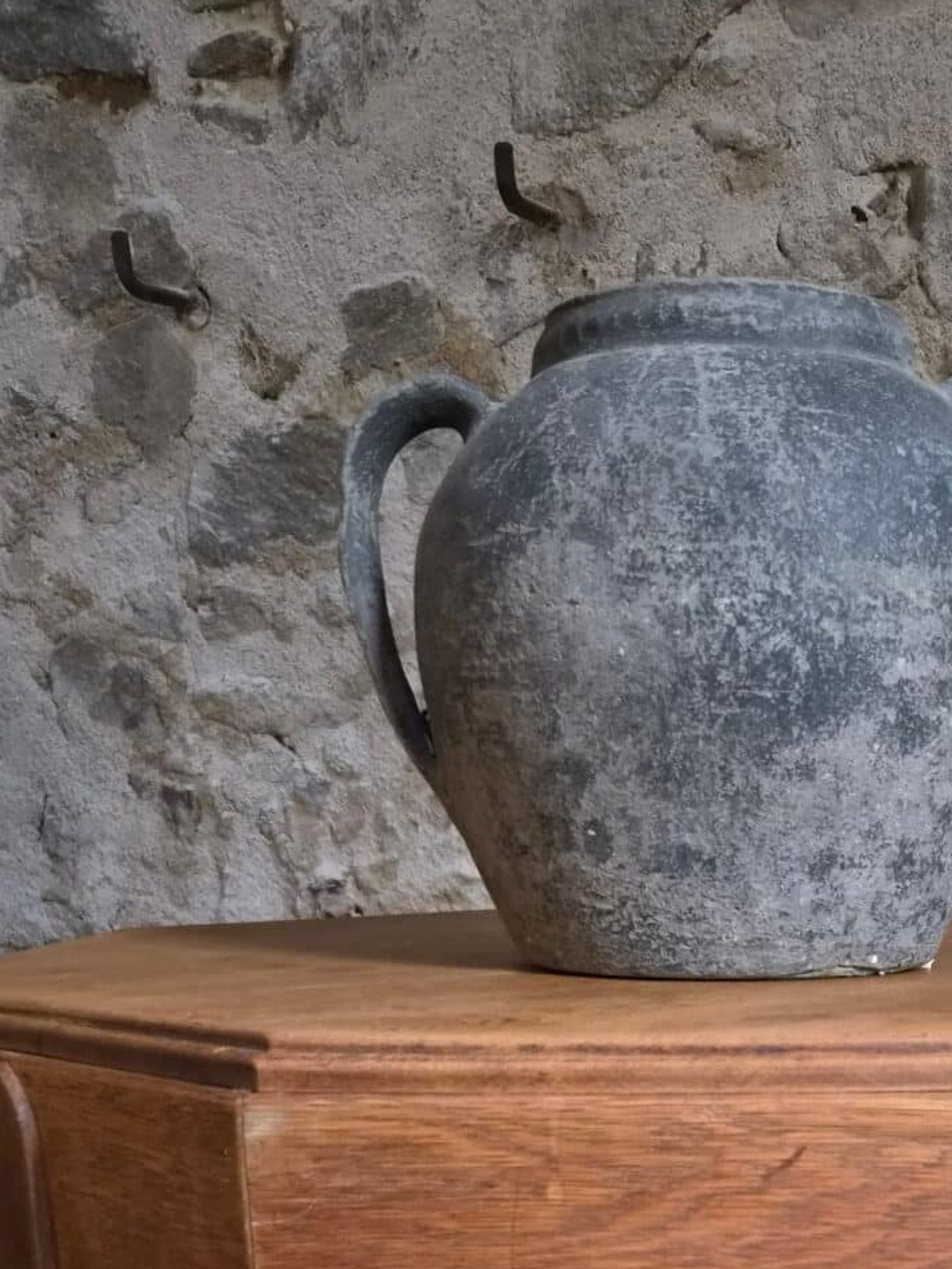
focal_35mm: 50
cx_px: 769
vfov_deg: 33.9
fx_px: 1833
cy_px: 1340
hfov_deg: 28.5
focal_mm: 5.4
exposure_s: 1/100
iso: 1250
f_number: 1.8
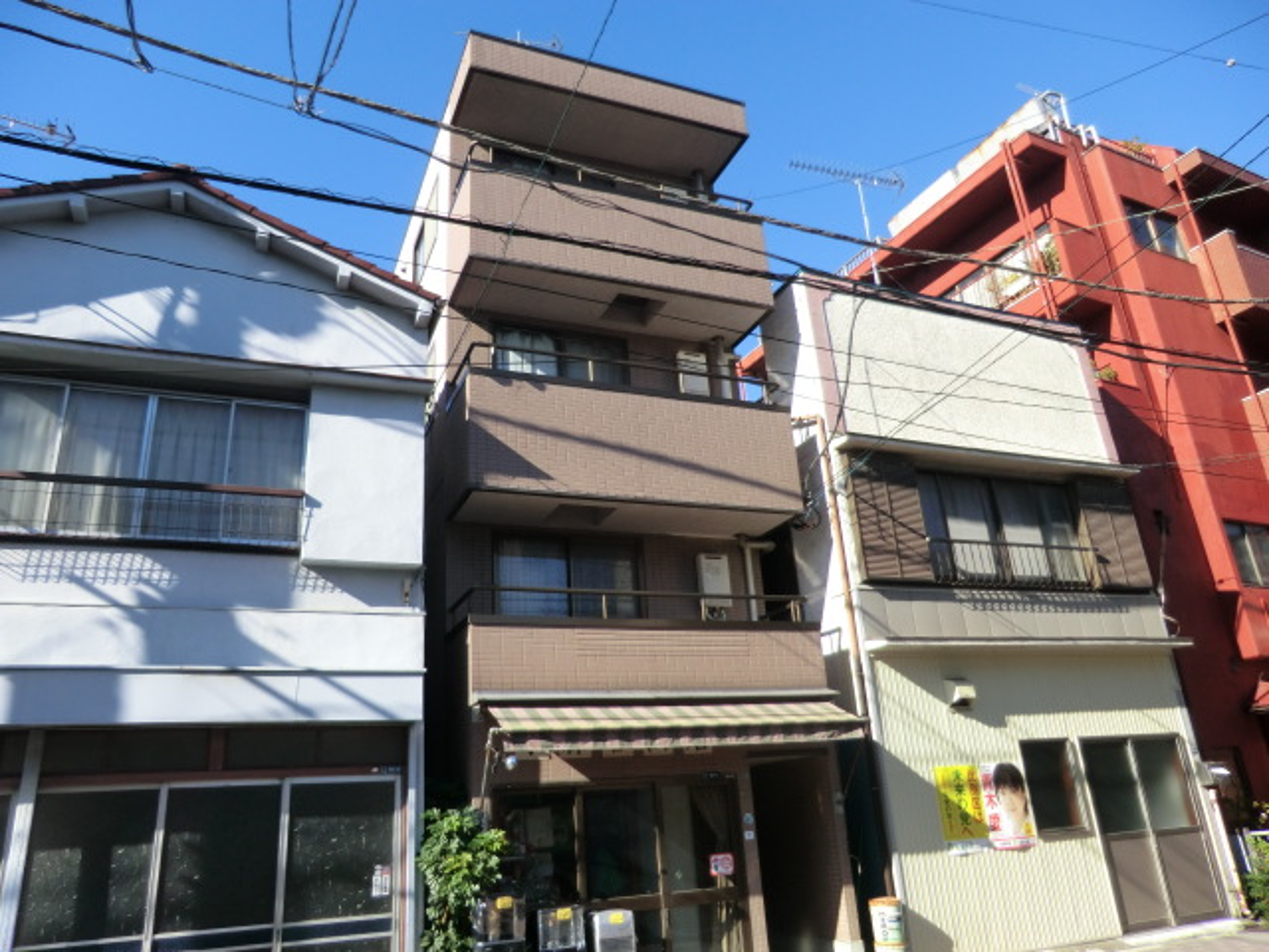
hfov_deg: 71.6
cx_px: 634
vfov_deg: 56.8
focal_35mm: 24
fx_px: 880
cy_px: 476
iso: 80
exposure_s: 1/500
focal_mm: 4.3
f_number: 3.2
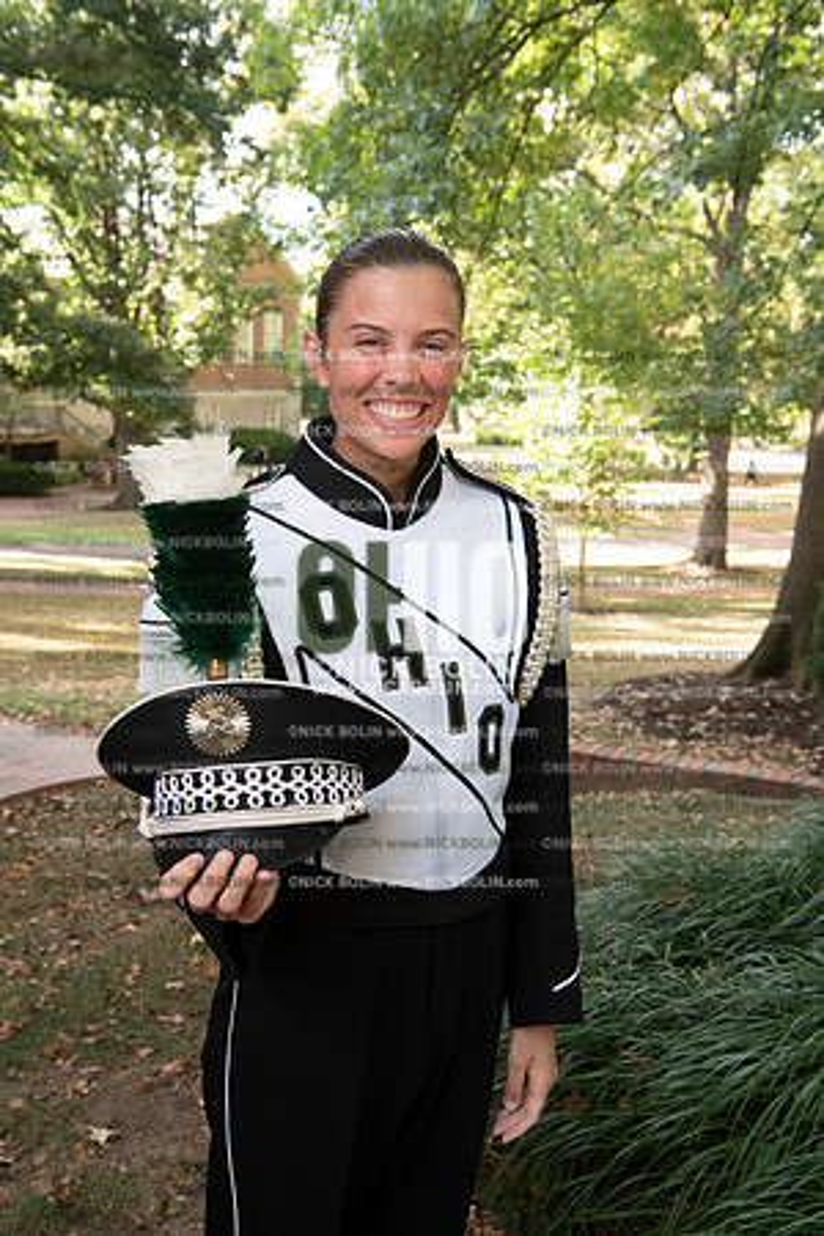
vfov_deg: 43.6
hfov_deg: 29.9
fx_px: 1545
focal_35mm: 45
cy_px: 618
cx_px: 412
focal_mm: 45
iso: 800
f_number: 8
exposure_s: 1/100
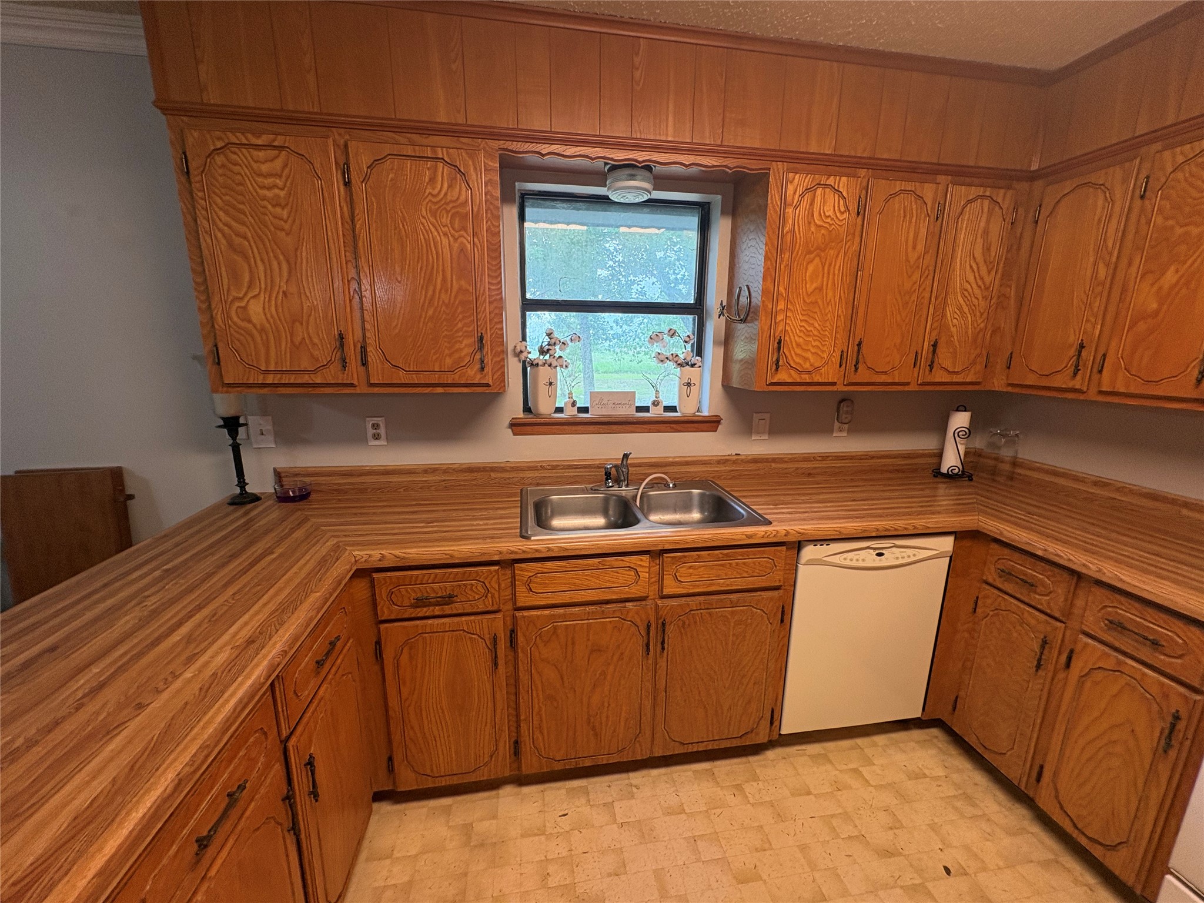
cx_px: 602
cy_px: 452
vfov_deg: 85.7
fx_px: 487
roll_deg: -0.3
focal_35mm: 14
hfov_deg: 102.1
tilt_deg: -11.0
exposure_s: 1/120
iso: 200
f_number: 2.2
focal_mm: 2.22
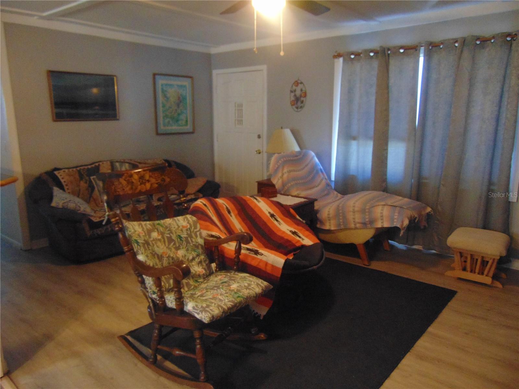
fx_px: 375
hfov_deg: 69.4
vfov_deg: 54.9
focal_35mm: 25
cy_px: 194
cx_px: 260
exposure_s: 1/13
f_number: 3
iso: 400
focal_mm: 4.5
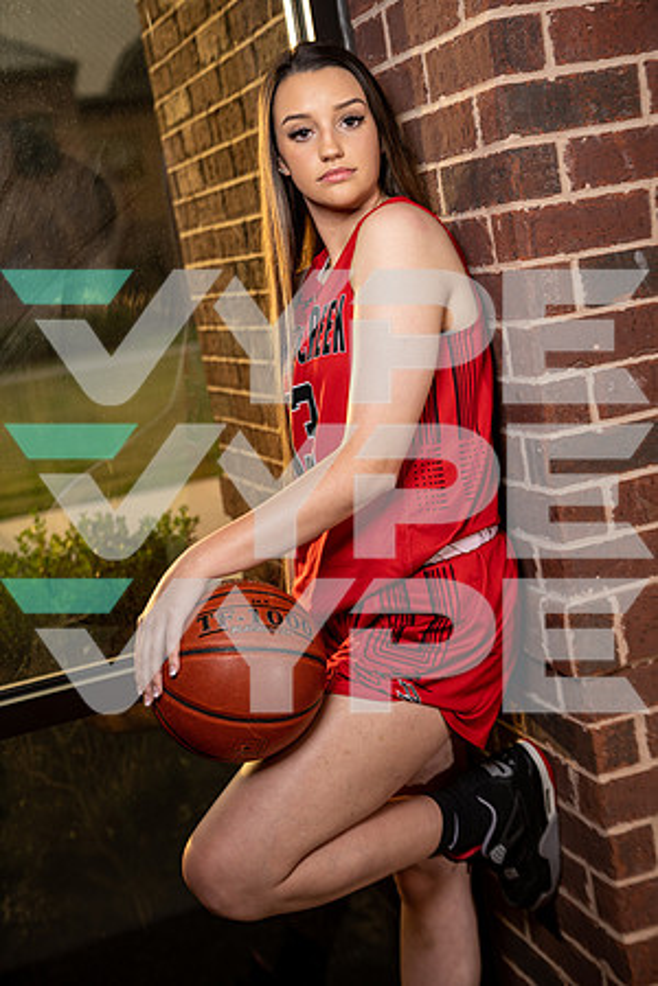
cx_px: 329
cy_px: 493
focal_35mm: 52
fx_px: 1426
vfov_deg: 38.2
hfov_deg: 26.0
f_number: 3.2
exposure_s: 1/250
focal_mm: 52
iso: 320
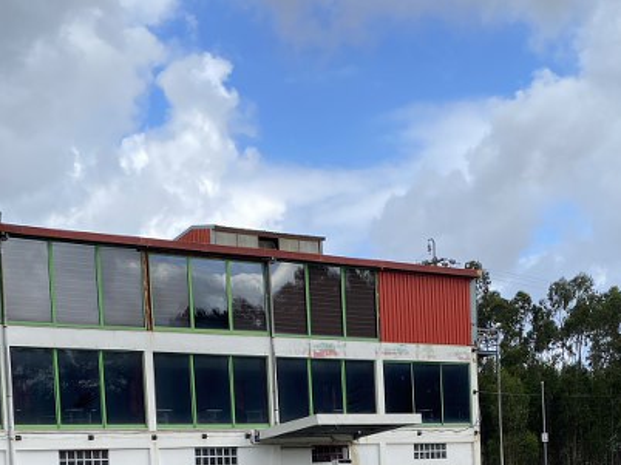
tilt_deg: -3.7
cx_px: 404
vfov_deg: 20.1
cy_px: 541
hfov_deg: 28.0
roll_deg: +2.5
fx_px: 1237
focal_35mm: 69
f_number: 1.8
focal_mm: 4.25
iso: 32
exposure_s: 1/1157
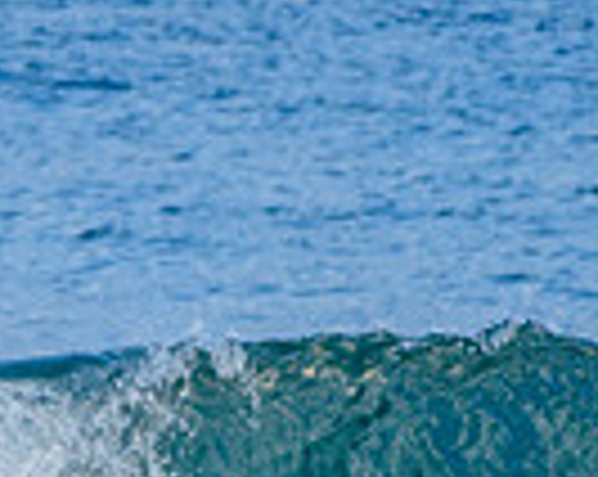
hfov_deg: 0.8
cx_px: -175
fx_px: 44411
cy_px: 533
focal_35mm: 2513
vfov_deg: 0.6
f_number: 5.6
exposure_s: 1/1250
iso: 360
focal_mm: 500
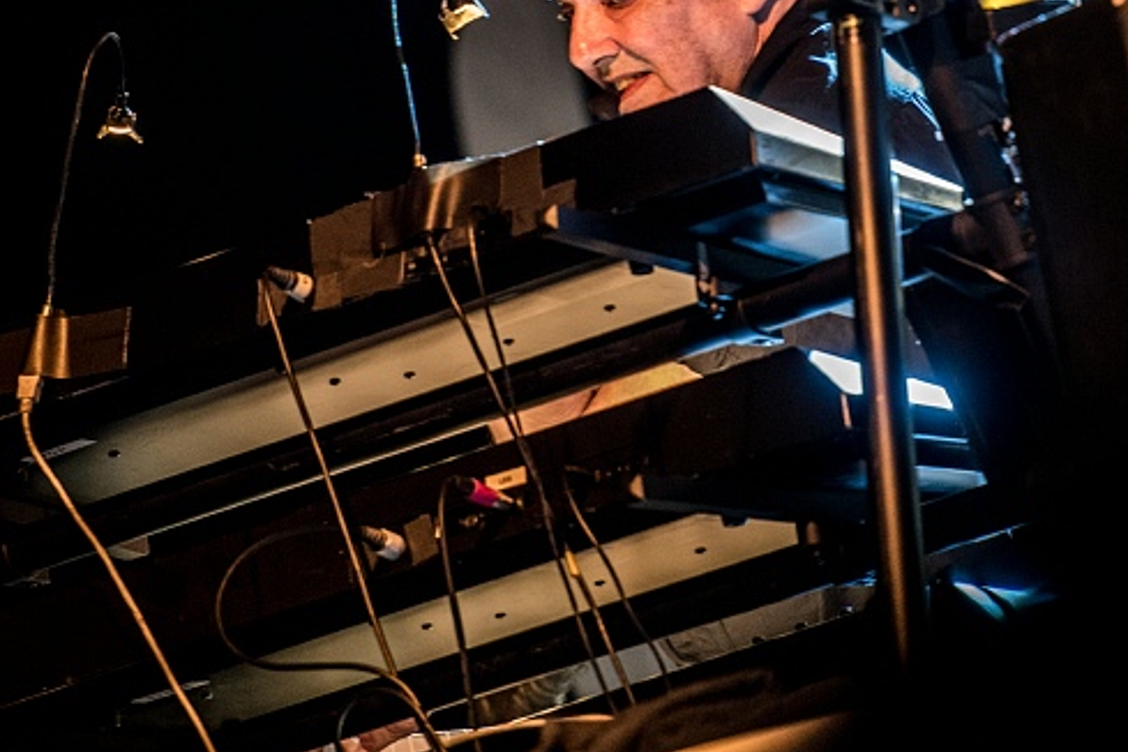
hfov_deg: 4.7
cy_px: 203
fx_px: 13848
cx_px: 761
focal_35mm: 442
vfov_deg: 3.1
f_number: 2.8
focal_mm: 200
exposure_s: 1/100
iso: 2000
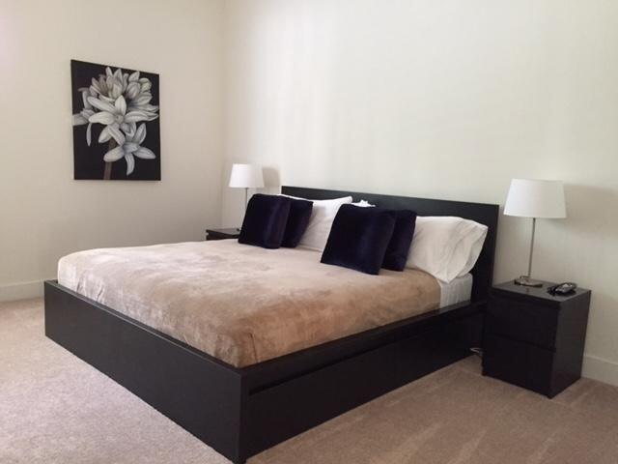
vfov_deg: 48.2
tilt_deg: -6.7
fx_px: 518
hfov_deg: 61.7
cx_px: 309
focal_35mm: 29
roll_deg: -1.9
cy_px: 232
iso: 200
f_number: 2.2
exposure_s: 1/30
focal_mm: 4.15
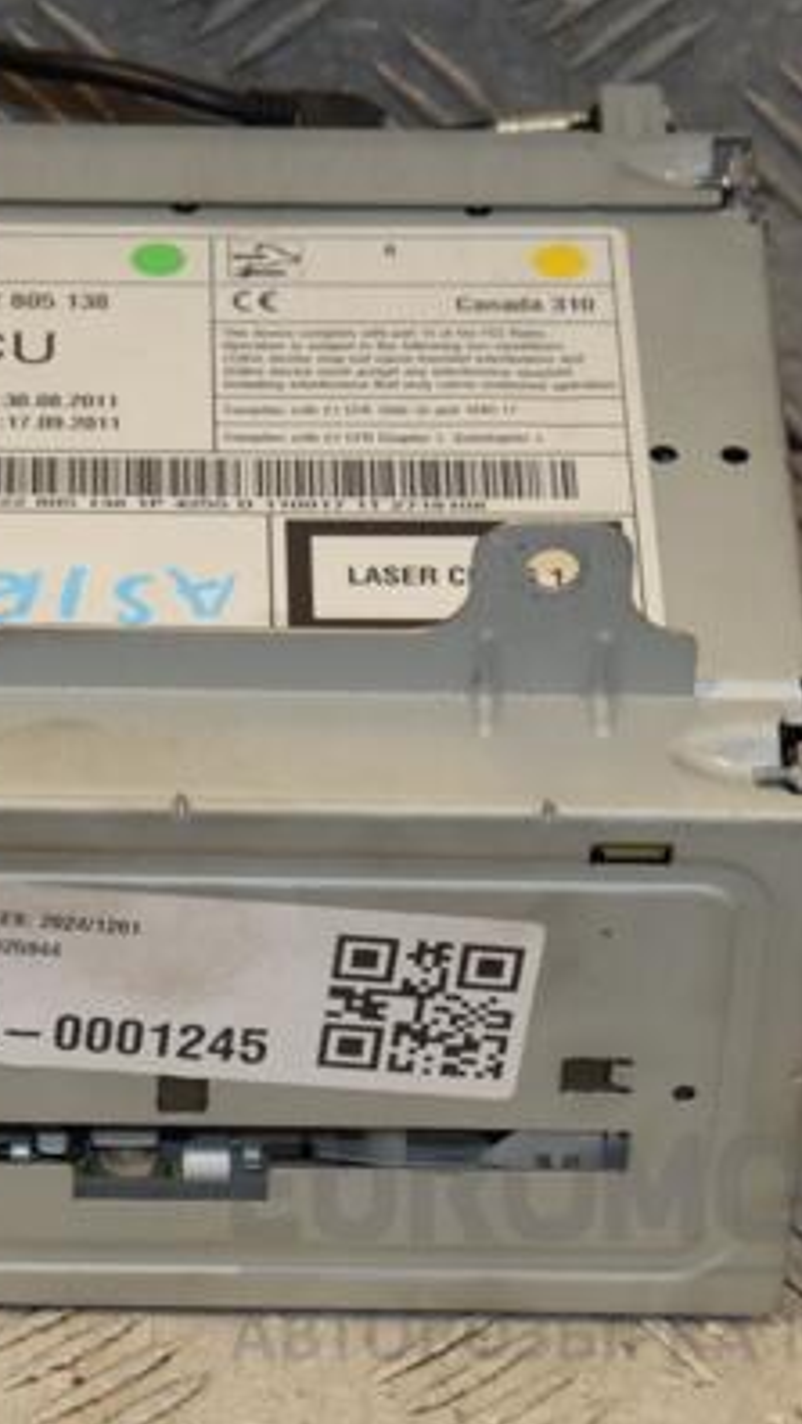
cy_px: 708
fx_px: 5930
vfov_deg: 13.7
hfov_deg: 7.7
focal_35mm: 157
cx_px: 162
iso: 800
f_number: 9
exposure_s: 1/200
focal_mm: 66
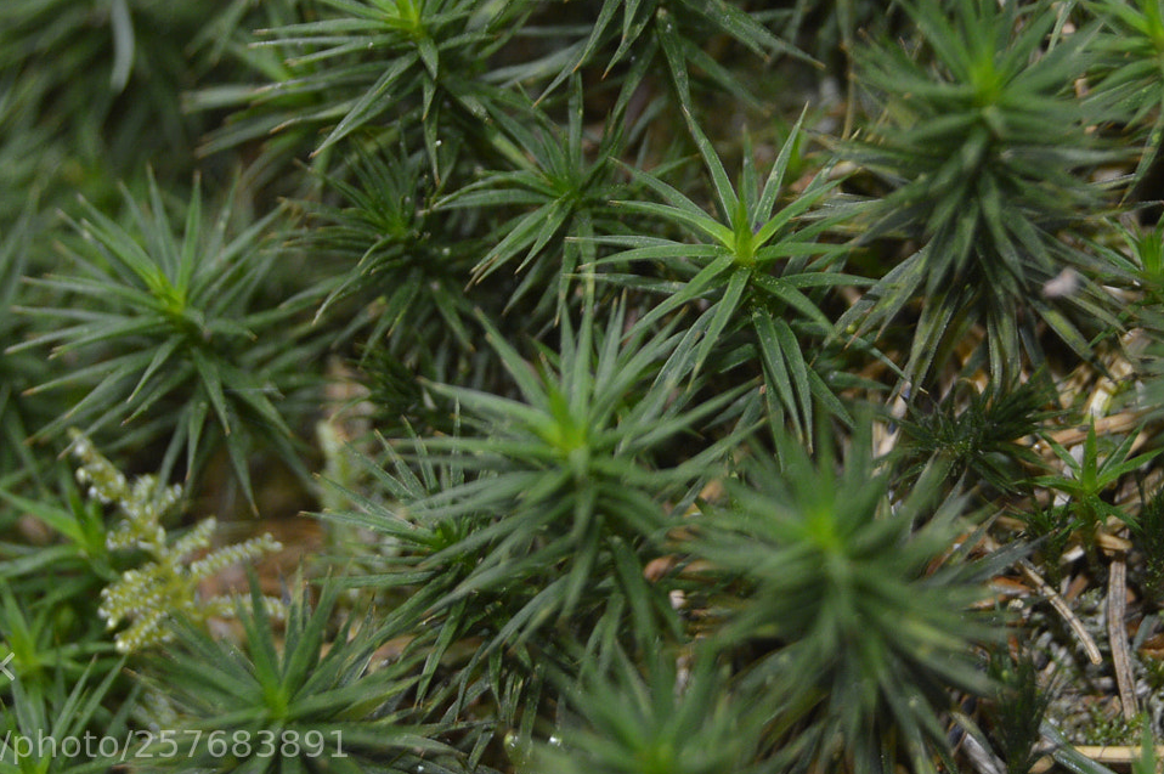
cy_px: 193
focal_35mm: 138
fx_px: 4453
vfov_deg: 9.9
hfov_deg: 14.9
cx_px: 685
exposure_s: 1/60
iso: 500
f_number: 5.6
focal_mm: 55
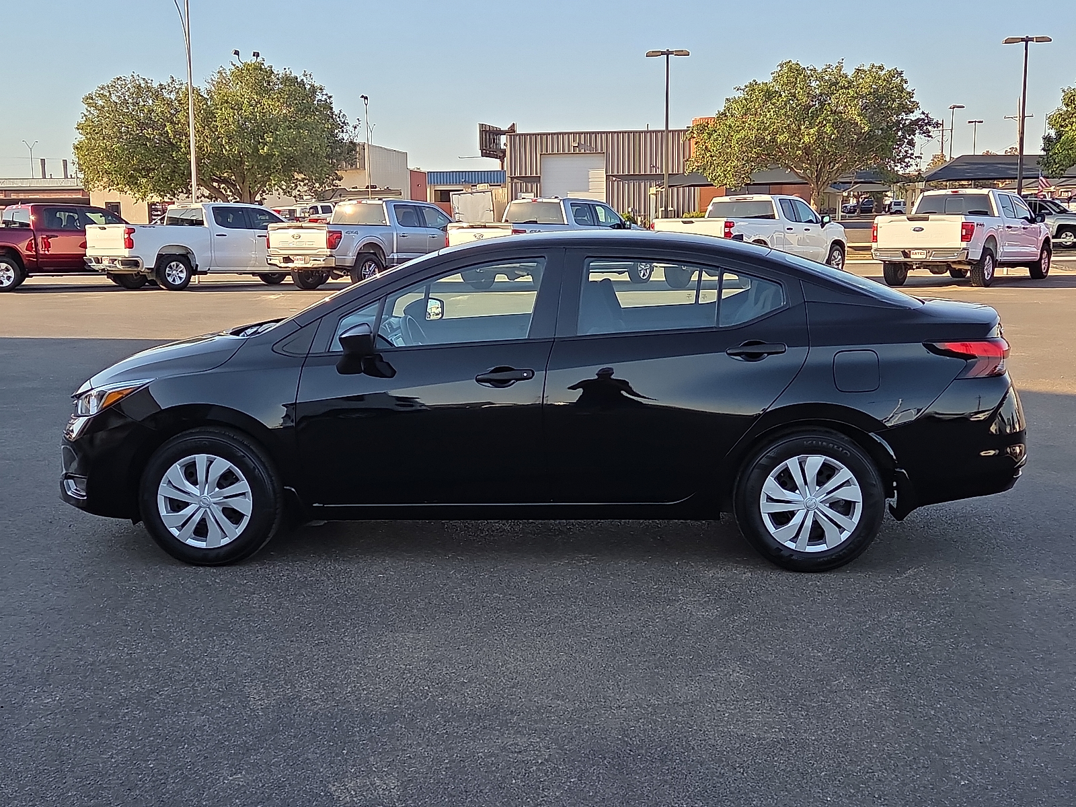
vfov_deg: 36.0
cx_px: 538
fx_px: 1243
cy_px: 404
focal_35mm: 40
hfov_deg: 46.8
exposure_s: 1/833
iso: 25
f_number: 1.8
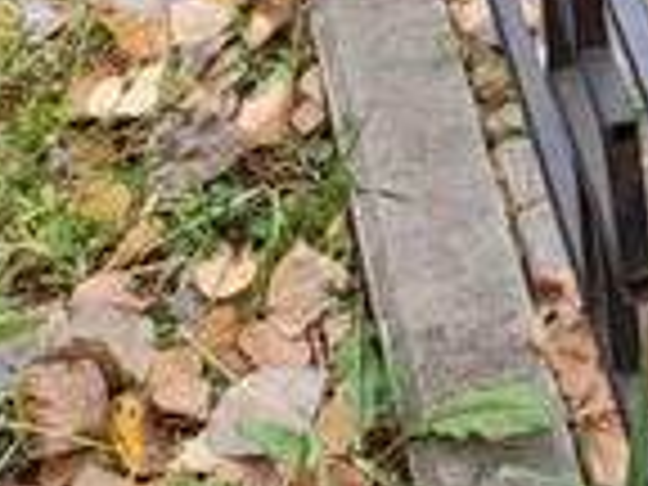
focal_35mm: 185
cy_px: -1004
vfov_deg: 7.1
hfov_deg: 9.7
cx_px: 1440
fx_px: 3463
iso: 112
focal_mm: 4.77
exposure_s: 1/278
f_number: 1.75
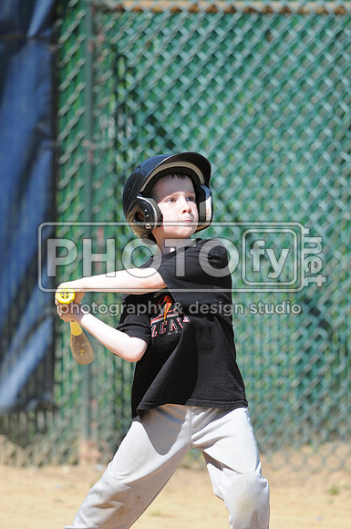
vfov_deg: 4.6
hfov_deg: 3.0
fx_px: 6600
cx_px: 176
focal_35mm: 450
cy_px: 264
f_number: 4
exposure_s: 1/1000
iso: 200
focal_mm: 300
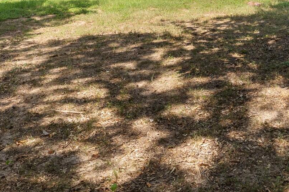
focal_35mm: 53
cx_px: 219
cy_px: -36
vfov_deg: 23.4
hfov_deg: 36.6
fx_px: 426
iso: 50
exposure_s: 1/80
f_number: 8
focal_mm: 17
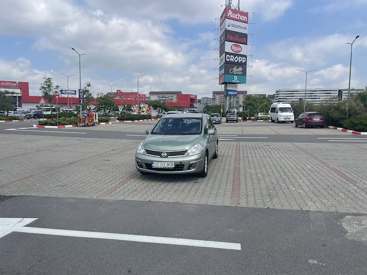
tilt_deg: -5.3
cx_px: 184
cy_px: 138
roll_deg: -0.3
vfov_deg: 53.1
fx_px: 276
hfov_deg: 67.3
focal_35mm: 26
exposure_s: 1/4292
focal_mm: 4.2
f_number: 1.6
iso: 32
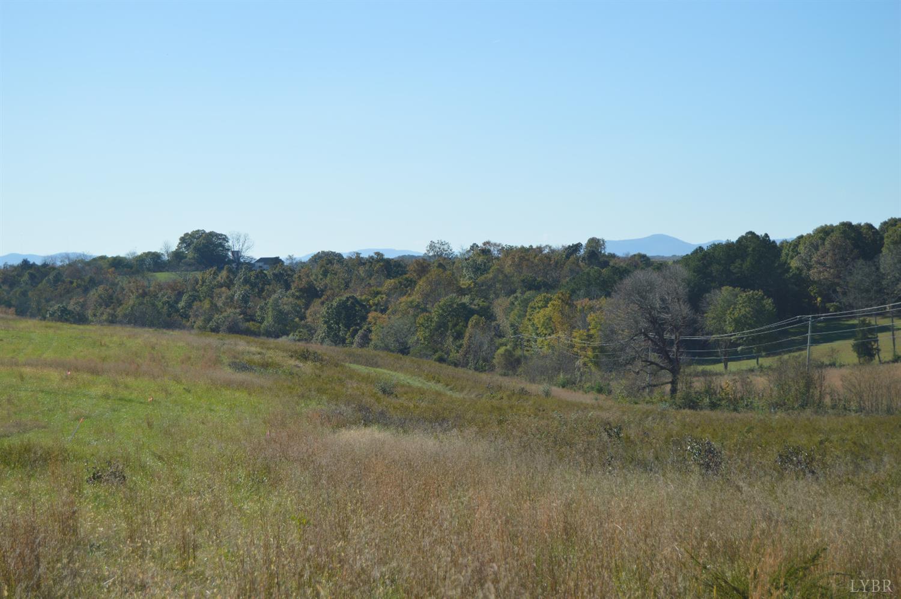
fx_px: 1688
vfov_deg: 20.1
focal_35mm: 68
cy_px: 300
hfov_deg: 29.9
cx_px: 450
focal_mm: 45
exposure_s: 1/500
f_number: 5.3
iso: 100
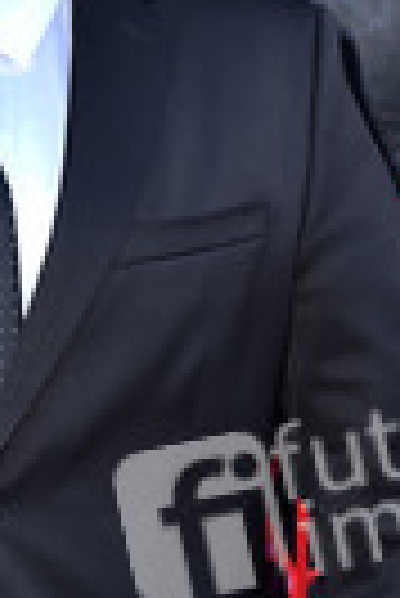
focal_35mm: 211
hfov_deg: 6.5
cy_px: 274
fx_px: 3507
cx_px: -61
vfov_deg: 9.7
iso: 250
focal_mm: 70
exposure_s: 1/250
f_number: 6.3
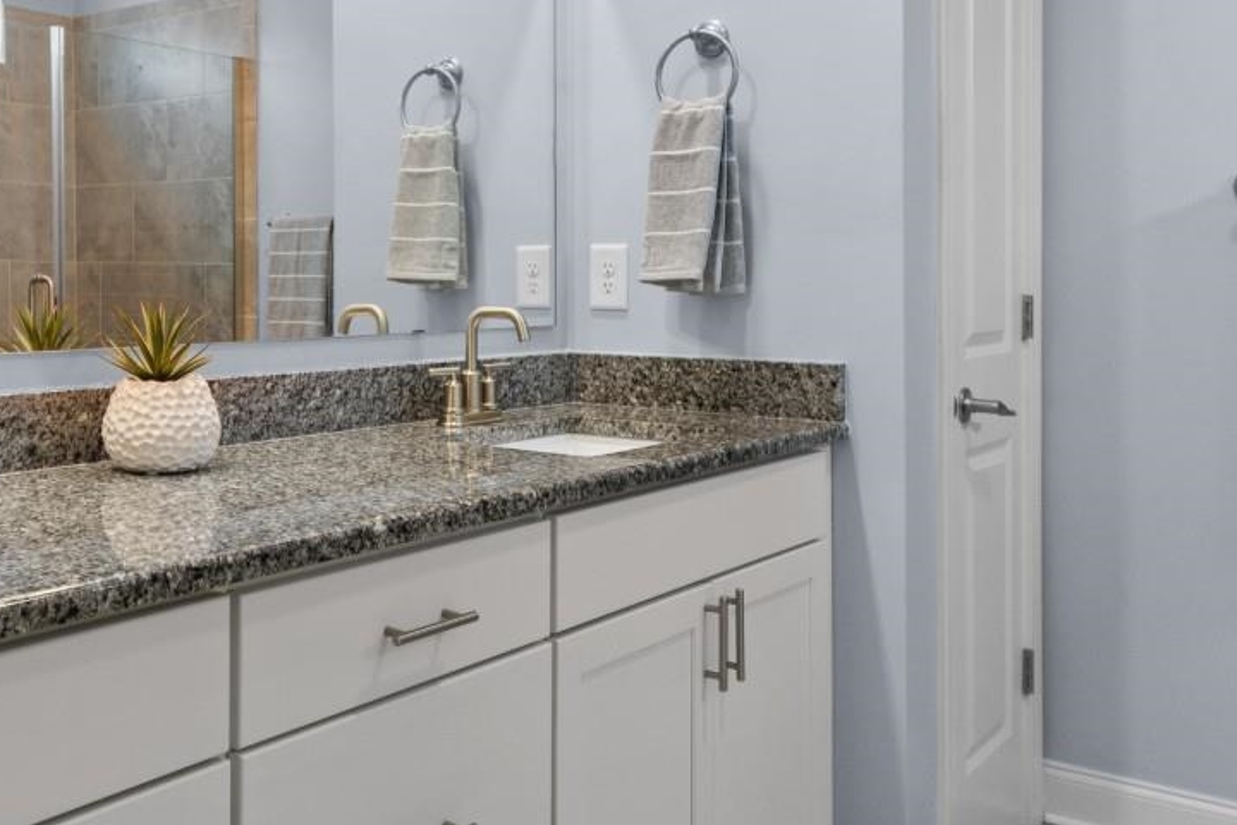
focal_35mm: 36
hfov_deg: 51.8
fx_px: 1237
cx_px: 376
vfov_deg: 36.5
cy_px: 268
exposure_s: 1/5
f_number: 4.8
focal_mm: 11
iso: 100
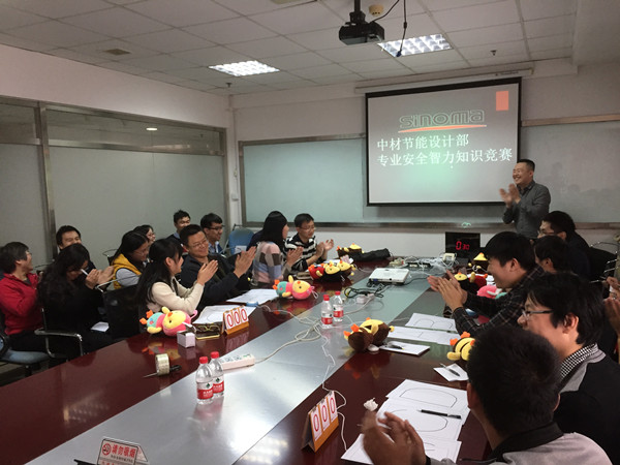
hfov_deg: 61.7
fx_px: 519
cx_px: 310
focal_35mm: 29
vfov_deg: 48.2
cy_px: 232
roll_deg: +1.2
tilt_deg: -6.5
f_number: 2.2
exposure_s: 1/33
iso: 125
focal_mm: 4.15
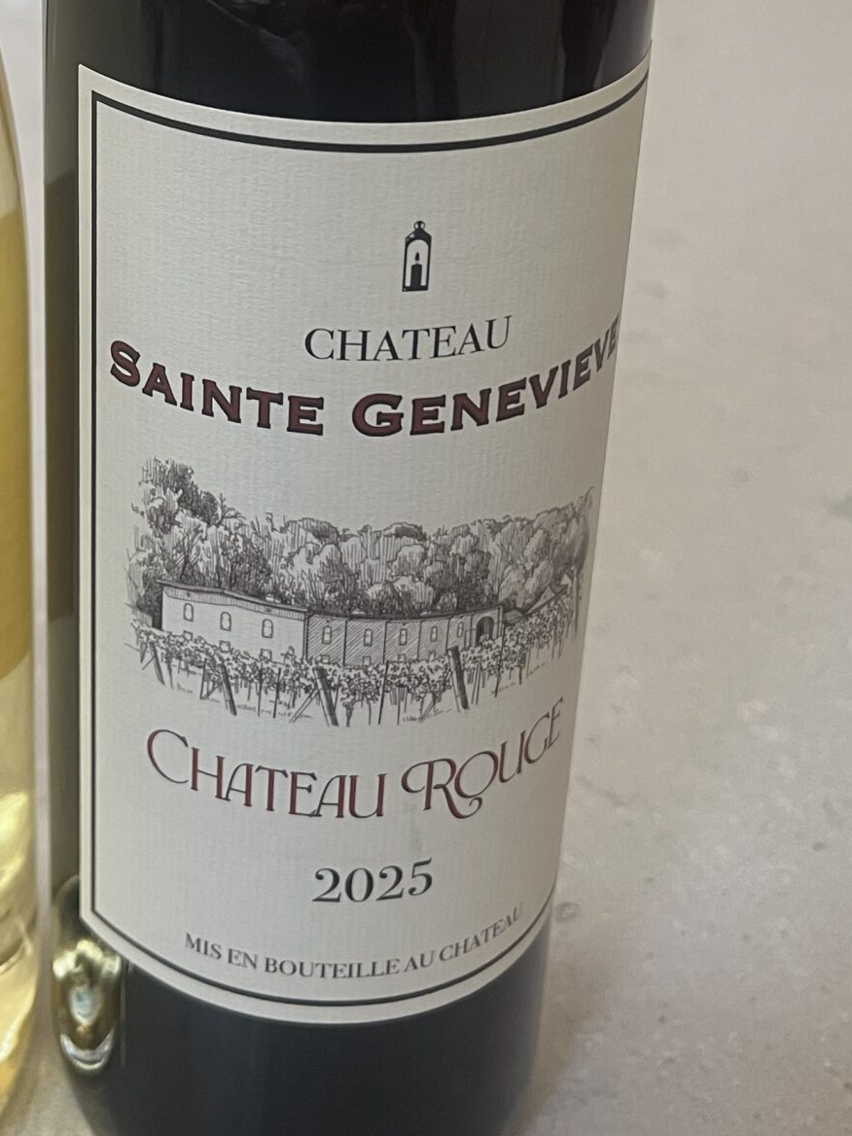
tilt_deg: -23.3
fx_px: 1871
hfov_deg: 25.0
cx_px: 115
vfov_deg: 32.3
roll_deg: +0.1
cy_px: 138
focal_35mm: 57
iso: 125
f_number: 1.6
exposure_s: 1/99
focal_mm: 5.1
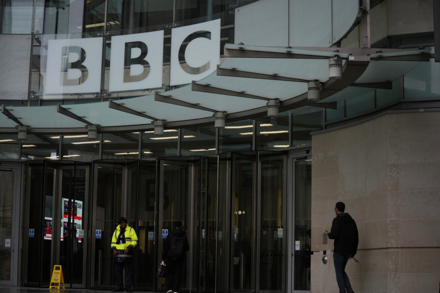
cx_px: 220
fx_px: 855
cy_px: 146
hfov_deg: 28.8
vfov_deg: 19.5
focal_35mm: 70
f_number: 2.8
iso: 400
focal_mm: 70
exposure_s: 1/1000
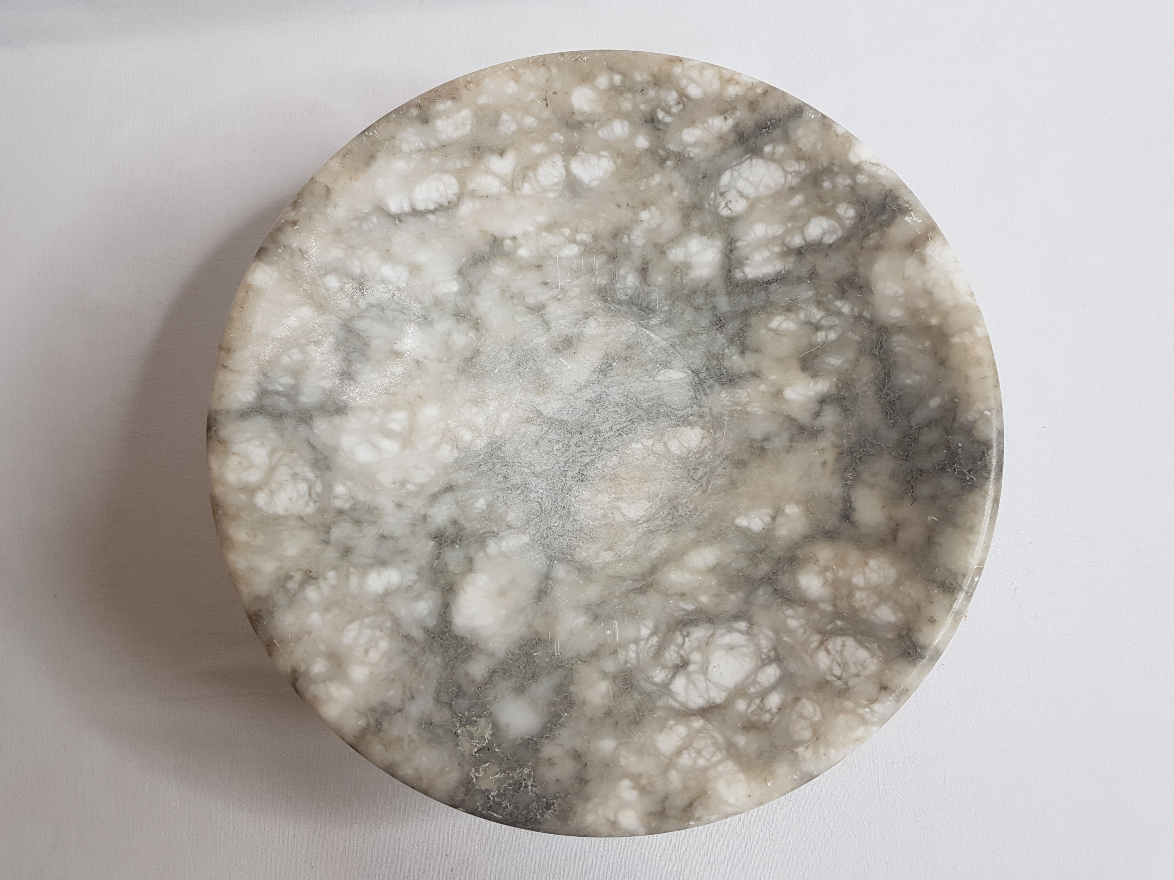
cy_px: 440
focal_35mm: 26
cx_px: 587
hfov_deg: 67.3
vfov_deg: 53.1
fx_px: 882
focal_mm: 4.2
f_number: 1.7
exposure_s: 1/50
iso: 50
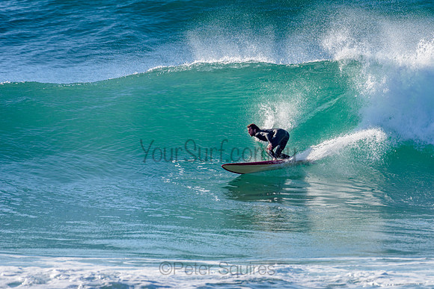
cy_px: 122
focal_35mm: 613
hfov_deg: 3.4
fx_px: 7394
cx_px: 266
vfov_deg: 2.2
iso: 200
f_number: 5.6
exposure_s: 1/2000
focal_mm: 500
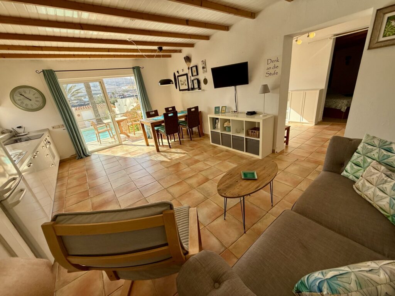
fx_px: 160
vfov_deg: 85.7
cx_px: 198
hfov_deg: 102.1
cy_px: 148
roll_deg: +7.1
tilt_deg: -19.4
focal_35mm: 14
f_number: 2.2
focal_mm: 2.22
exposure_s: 1/393
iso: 64
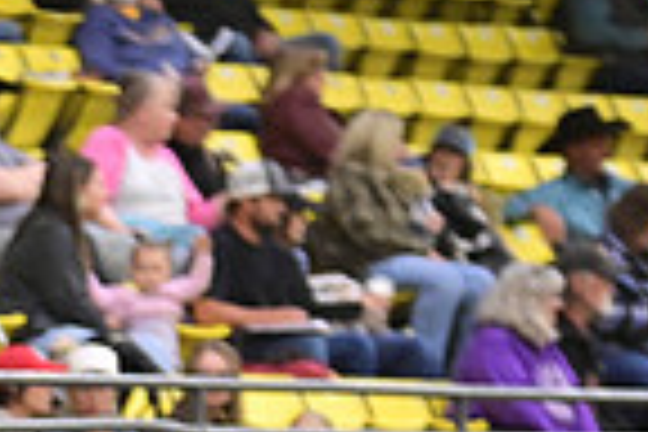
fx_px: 9431
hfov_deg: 3.9
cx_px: -504
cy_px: 839
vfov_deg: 2.6
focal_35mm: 524
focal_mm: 130
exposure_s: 1/640
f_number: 2.8
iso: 5000
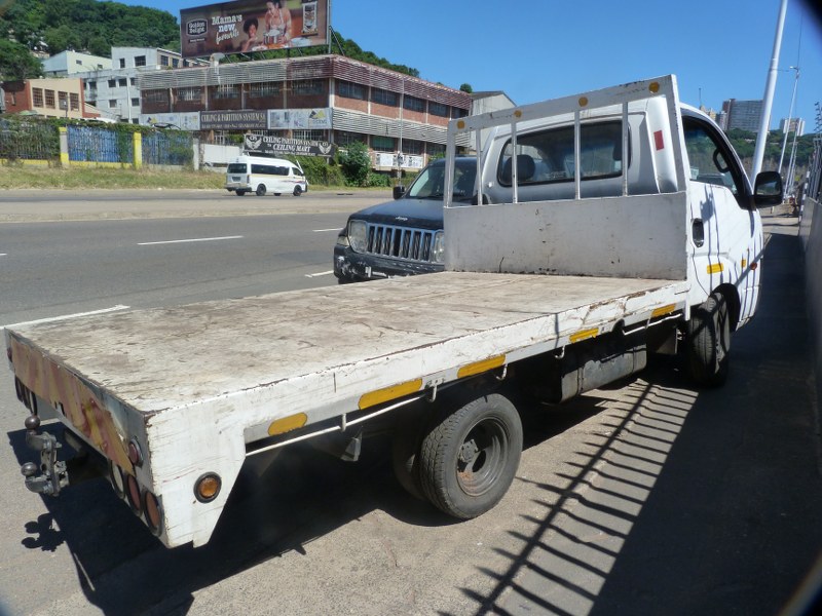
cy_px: 308
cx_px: 411
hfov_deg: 69.4
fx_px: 594
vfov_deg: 54.9
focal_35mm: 25
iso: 125
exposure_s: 1/400
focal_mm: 4.5
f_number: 5.6
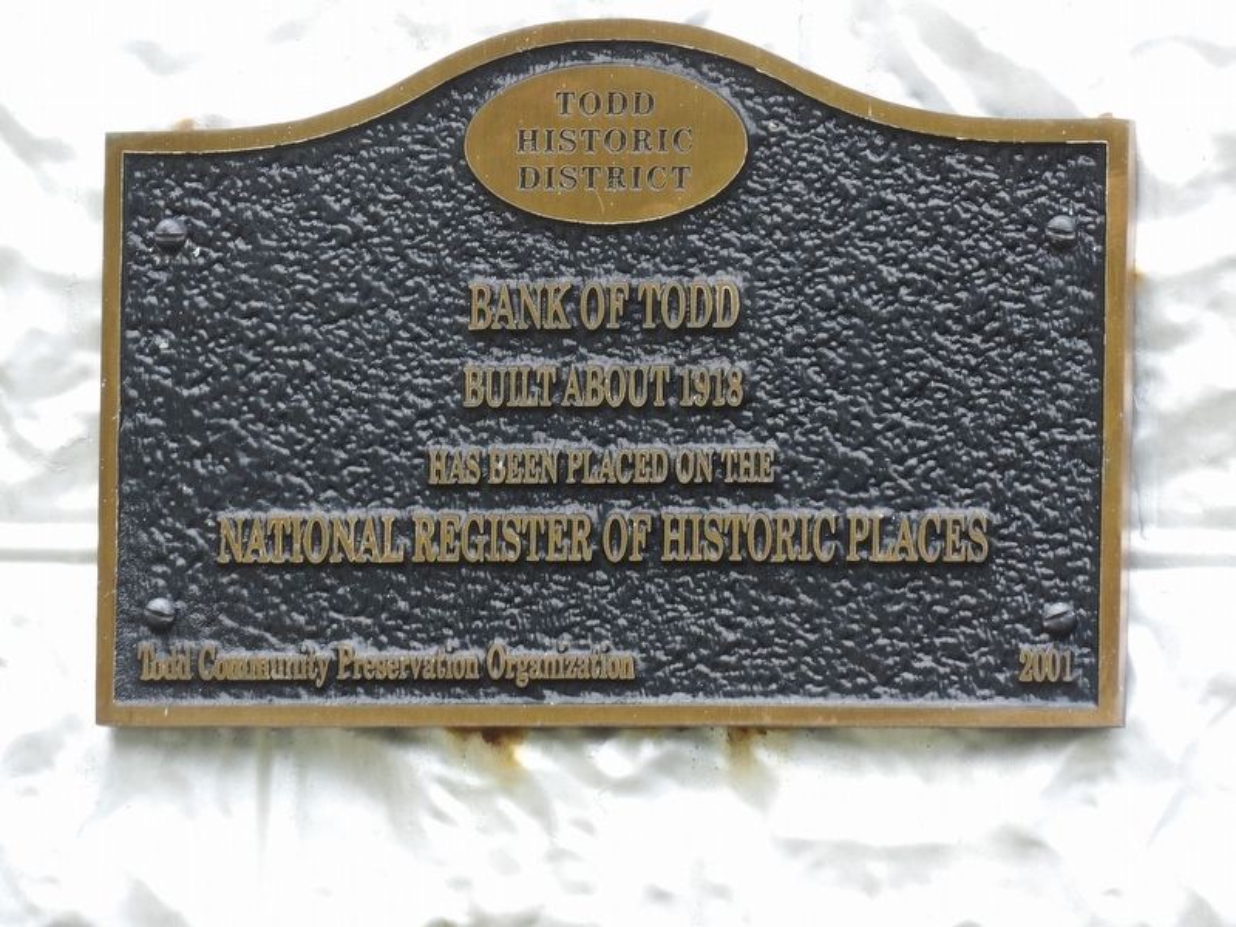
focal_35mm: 363
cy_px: 464
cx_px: 618
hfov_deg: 5.5
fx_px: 12961
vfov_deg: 4.1
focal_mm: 65.2
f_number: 4.2
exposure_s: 1/100
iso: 127
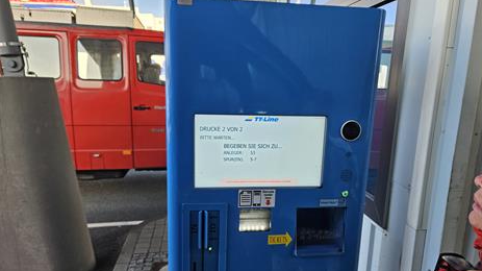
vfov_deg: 44.3
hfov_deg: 71.9
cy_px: 148
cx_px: 249
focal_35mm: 26
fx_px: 332
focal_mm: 5.4
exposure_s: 1/180
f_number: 1.8
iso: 32
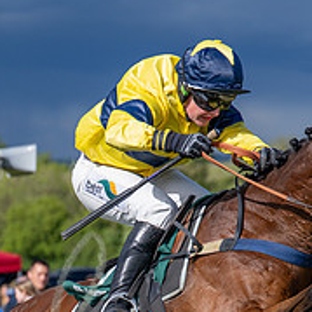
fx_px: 2814
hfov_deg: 6.3
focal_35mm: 276
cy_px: 327
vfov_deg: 6.3
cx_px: 179
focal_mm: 70
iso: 100
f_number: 2.8
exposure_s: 1/2000
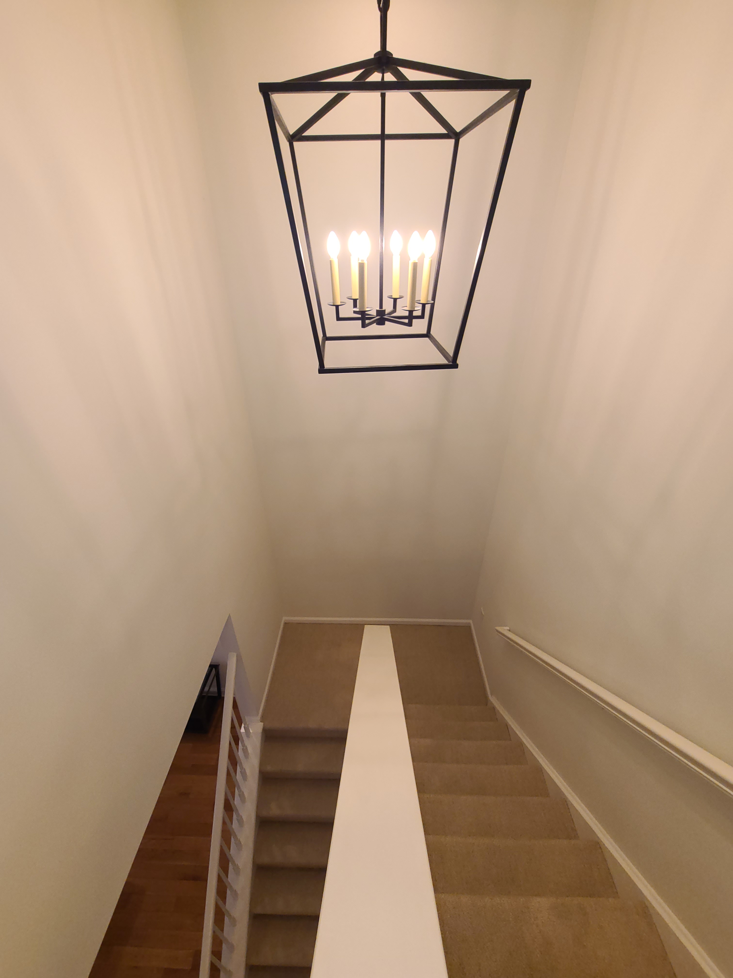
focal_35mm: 13
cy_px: 489
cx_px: 366
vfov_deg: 106.2
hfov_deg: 89.9
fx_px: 367
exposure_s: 1/60
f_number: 2.2
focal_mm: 2.2
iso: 125
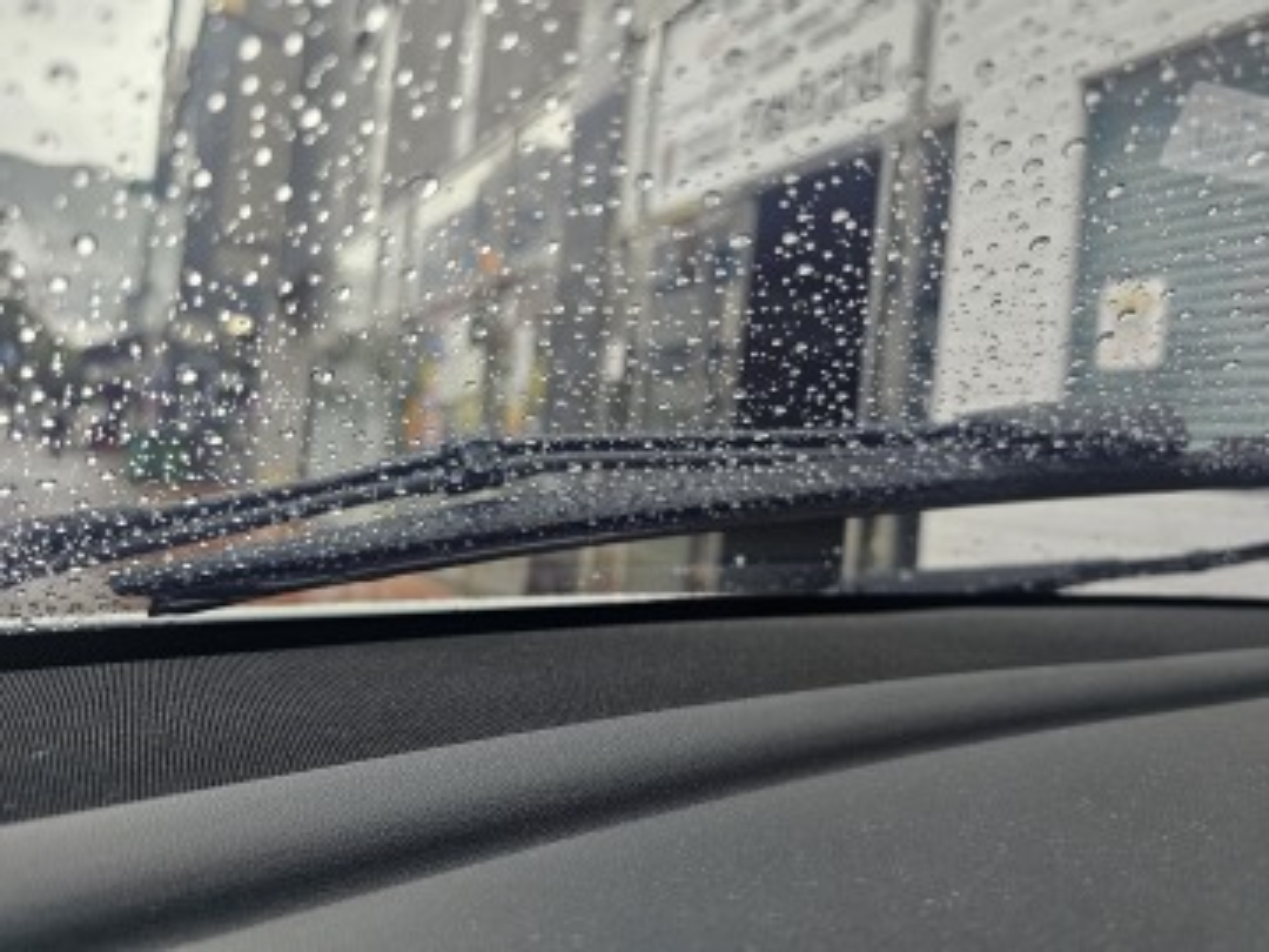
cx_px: 634
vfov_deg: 58.9
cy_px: 476
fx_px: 843
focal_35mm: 23
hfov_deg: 73.9
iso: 320
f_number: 1.7
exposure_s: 1/170
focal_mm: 6.3
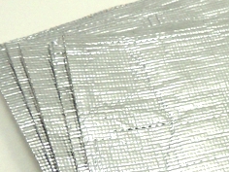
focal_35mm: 61
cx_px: 258
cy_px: 120
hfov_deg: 28.5
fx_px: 404
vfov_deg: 23.9
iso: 100
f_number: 3
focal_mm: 4.3
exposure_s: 1/160
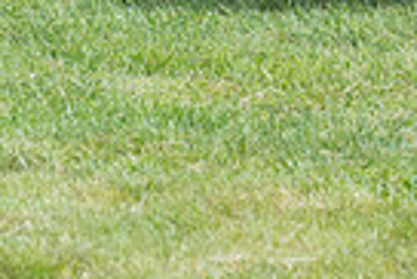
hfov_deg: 3.4
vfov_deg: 2.3
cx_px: 423
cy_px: -380
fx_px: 7038
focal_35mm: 607
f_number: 5.6
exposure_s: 1/1250
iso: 320
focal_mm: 123
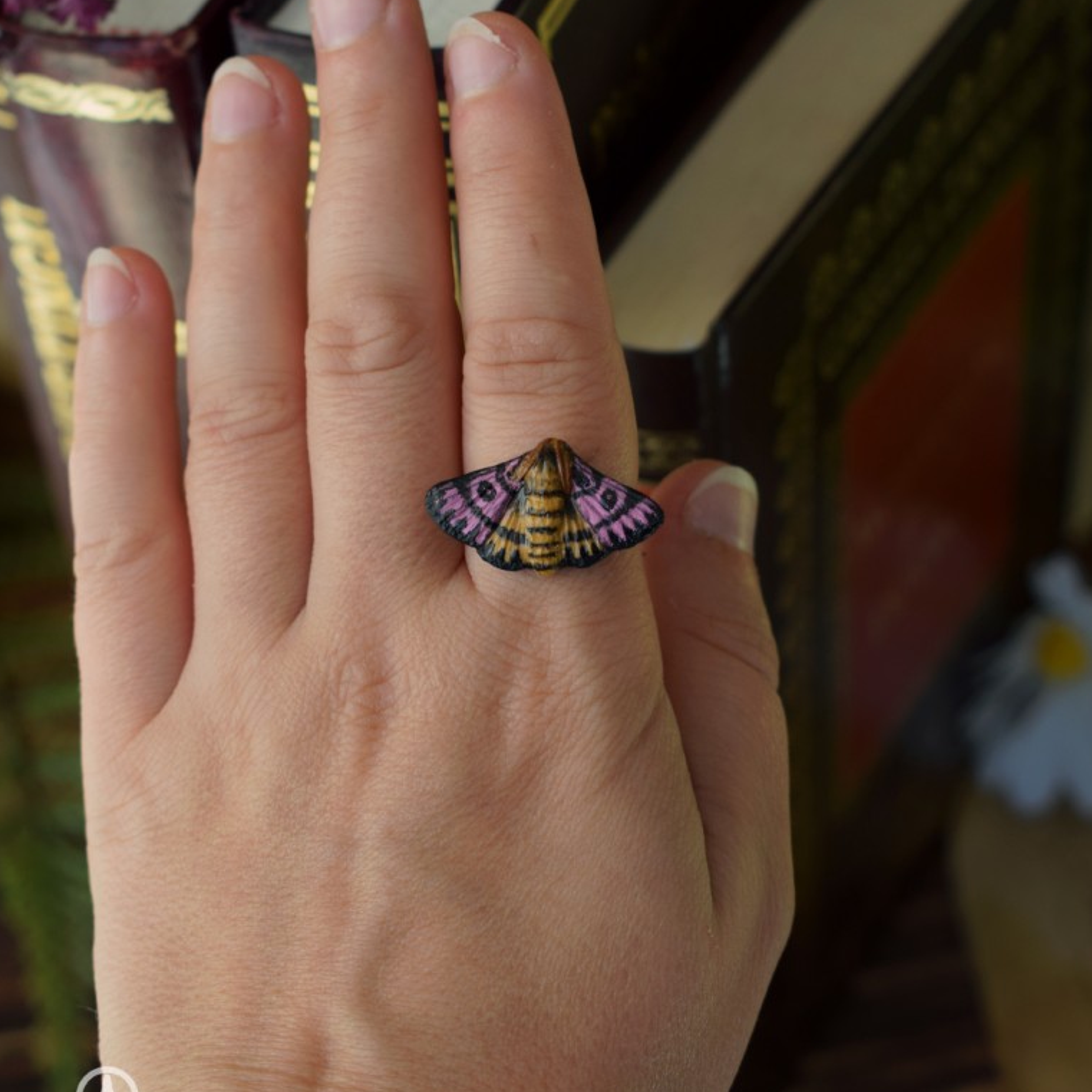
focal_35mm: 81
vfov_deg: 21.4
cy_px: 489
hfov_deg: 21.4
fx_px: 2891
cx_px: 547
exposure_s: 1/125
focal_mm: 42
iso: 400
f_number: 5.6
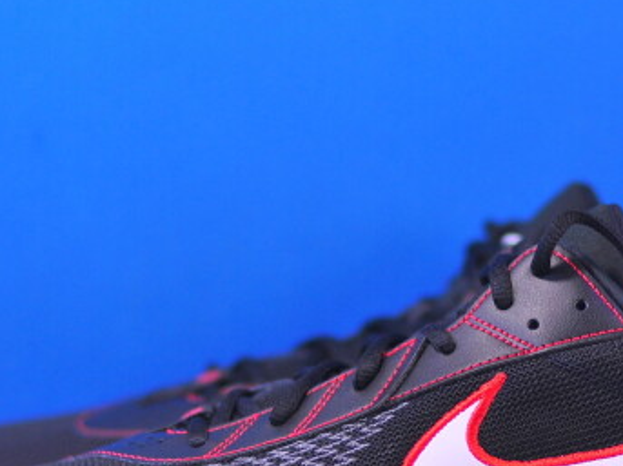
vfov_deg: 8.8
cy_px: 325
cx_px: 392
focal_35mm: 168
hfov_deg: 11.8
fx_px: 3023
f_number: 2.2
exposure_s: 1/320
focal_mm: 50
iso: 250
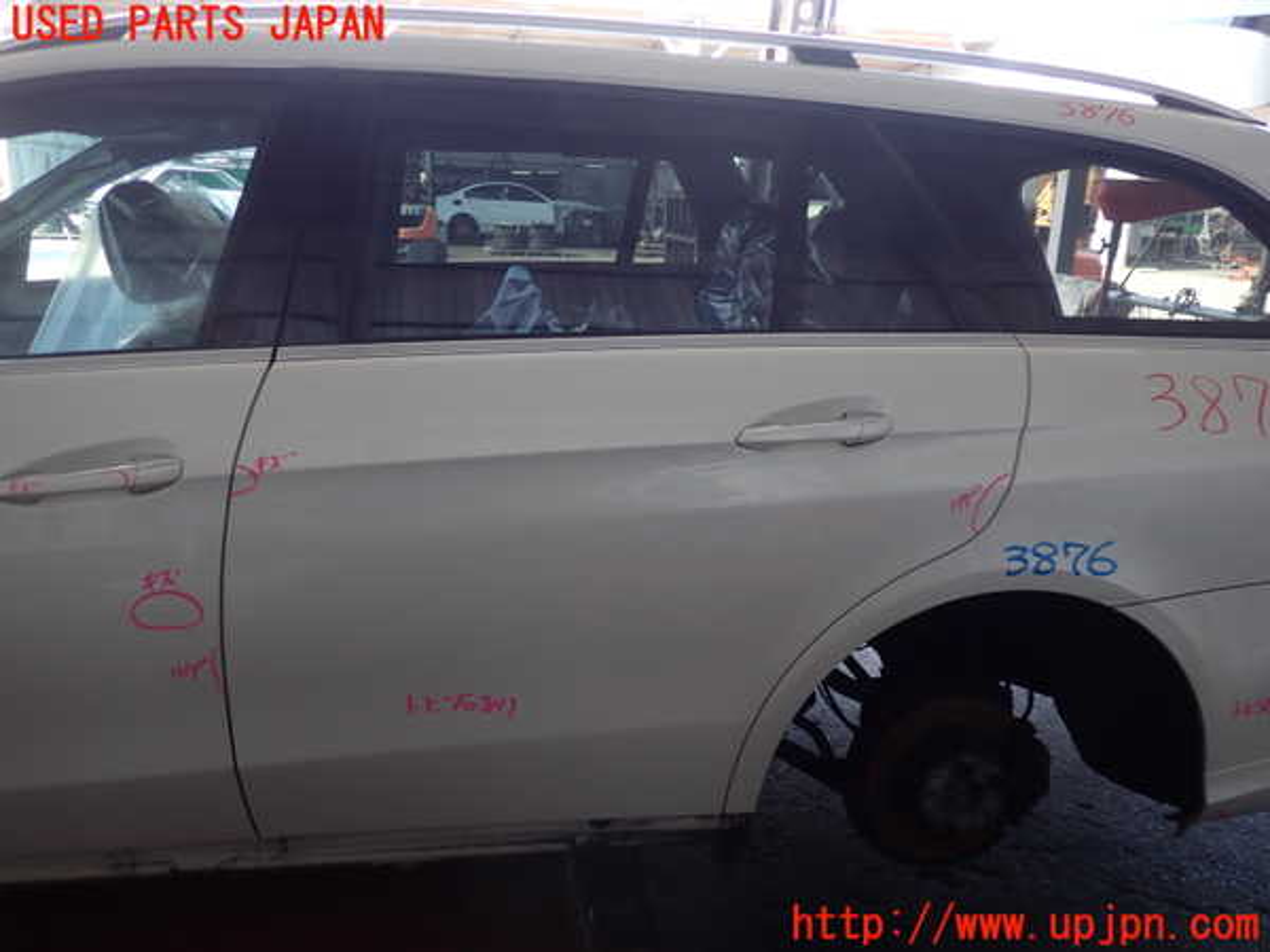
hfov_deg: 60.0
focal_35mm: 30
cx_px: 635
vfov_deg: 46.8
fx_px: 1101
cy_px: 476
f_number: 2.3
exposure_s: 1/100
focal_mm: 5.4
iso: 100
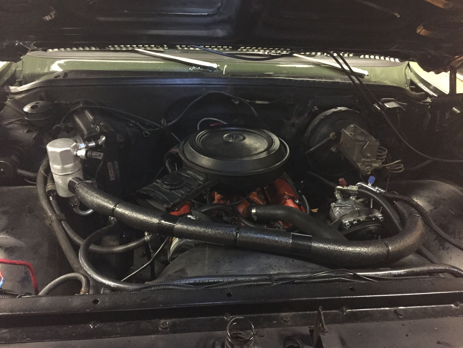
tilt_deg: -30.1
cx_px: 232
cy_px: 174
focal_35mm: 29
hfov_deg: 61.7
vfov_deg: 48.2
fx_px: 388
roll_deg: -3.9
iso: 320
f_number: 2.2
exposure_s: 1/15
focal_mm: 4.15
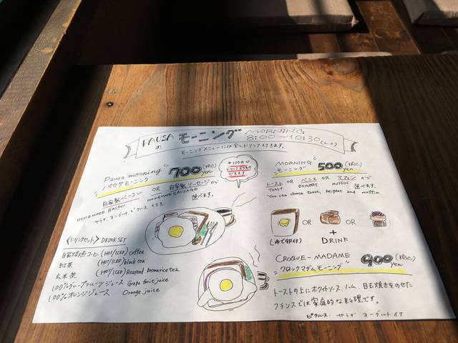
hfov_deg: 61.7
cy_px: 172
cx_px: 229
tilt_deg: -47.3
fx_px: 384
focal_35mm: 29
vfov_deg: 48.2
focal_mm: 4.15
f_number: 2.2
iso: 25
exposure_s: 1/1508
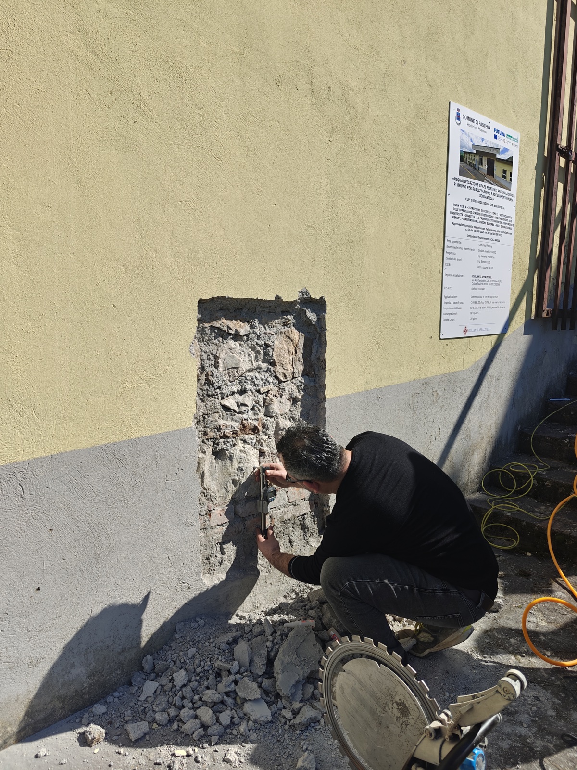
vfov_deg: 73.9
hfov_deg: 58.9
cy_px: 385
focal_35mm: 23
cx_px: 288
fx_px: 511
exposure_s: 1/1764
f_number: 1.6
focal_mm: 6.06
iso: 50
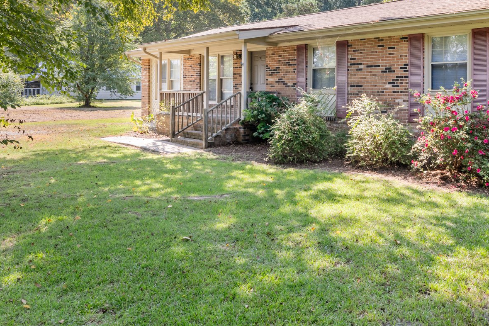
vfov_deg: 39.0
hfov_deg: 55.5
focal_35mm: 33
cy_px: 86
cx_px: 343
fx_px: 448
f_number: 10
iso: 400
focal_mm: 19
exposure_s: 1/100
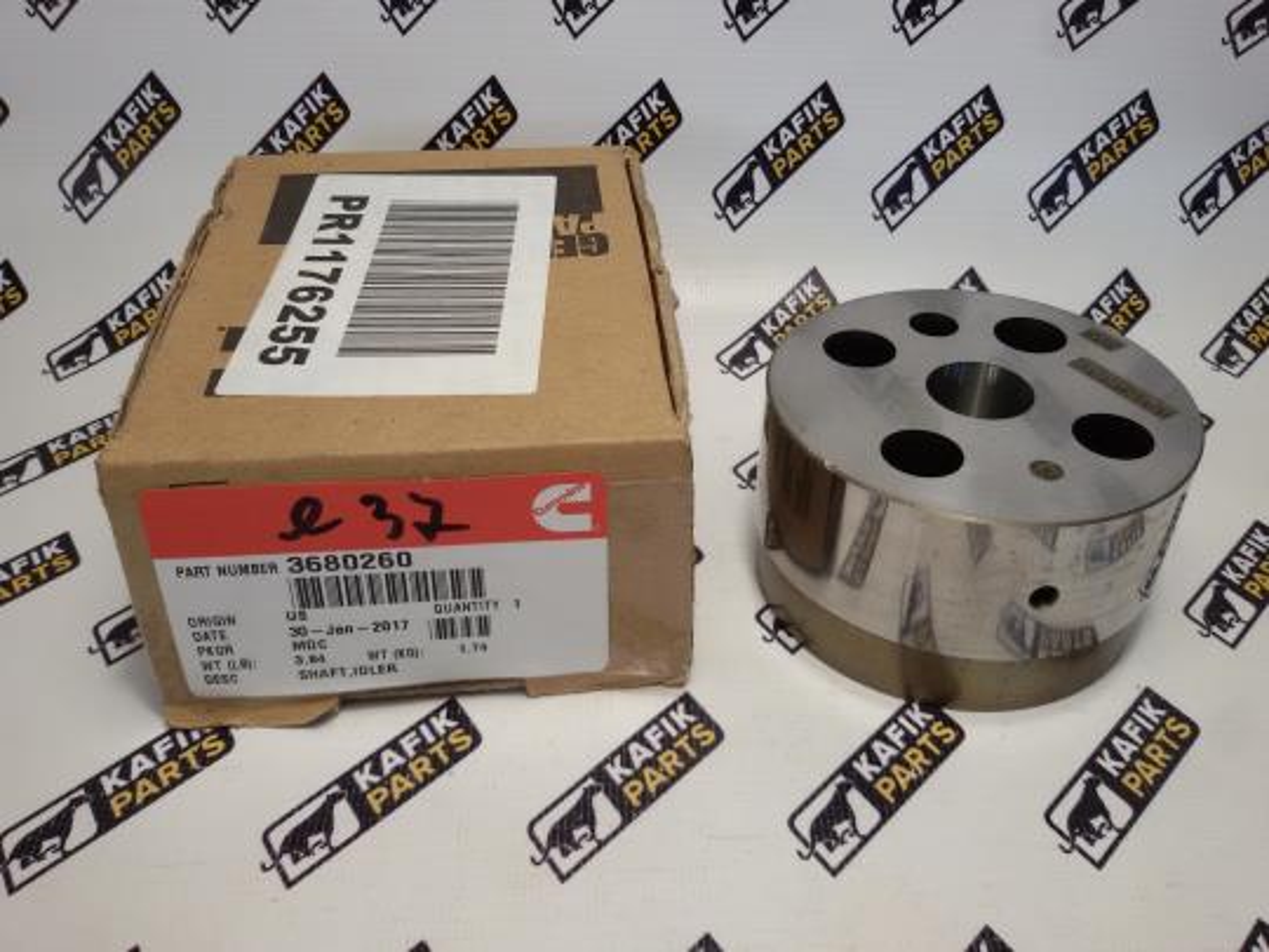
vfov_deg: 45.4
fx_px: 1136
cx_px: 634
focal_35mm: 31
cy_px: 476
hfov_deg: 58.4
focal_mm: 2.93
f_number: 2.4
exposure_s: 1/33
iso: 40
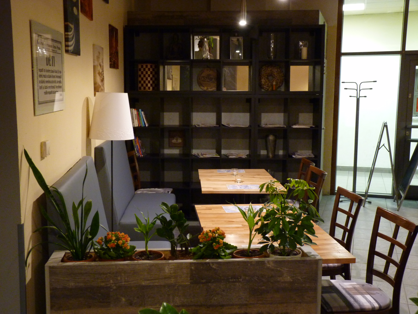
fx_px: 495
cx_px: 209
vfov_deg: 35.1
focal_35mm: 41
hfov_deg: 45.8
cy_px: 157
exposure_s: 1/5
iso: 400
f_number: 3
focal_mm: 7.3
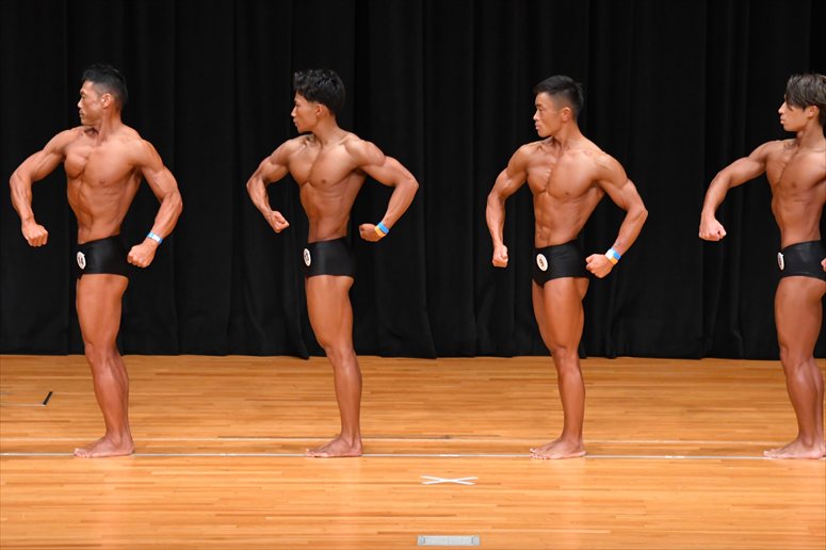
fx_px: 5160
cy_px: 275
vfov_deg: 6.1
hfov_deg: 9.2
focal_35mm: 225
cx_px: 413
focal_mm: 150
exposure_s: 1/400
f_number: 5.6
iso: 4000
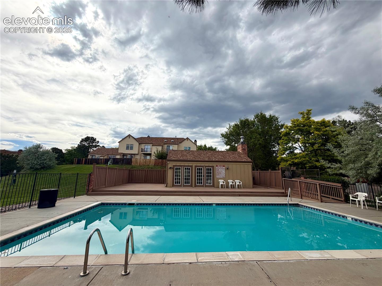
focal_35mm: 14
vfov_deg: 85.7
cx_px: 191
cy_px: 143
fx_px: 154
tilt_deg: +11.1
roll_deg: -1.0
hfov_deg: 102.1
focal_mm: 2.22
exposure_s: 1/1312
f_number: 2.2
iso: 20
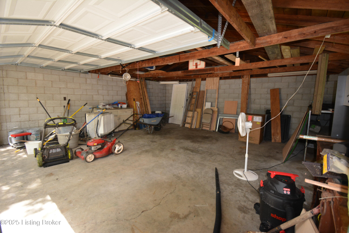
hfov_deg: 100.4
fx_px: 145
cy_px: 116
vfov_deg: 77.3
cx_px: 174
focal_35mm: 15
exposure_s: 1/100
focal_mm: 10
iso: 400
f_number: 4.5
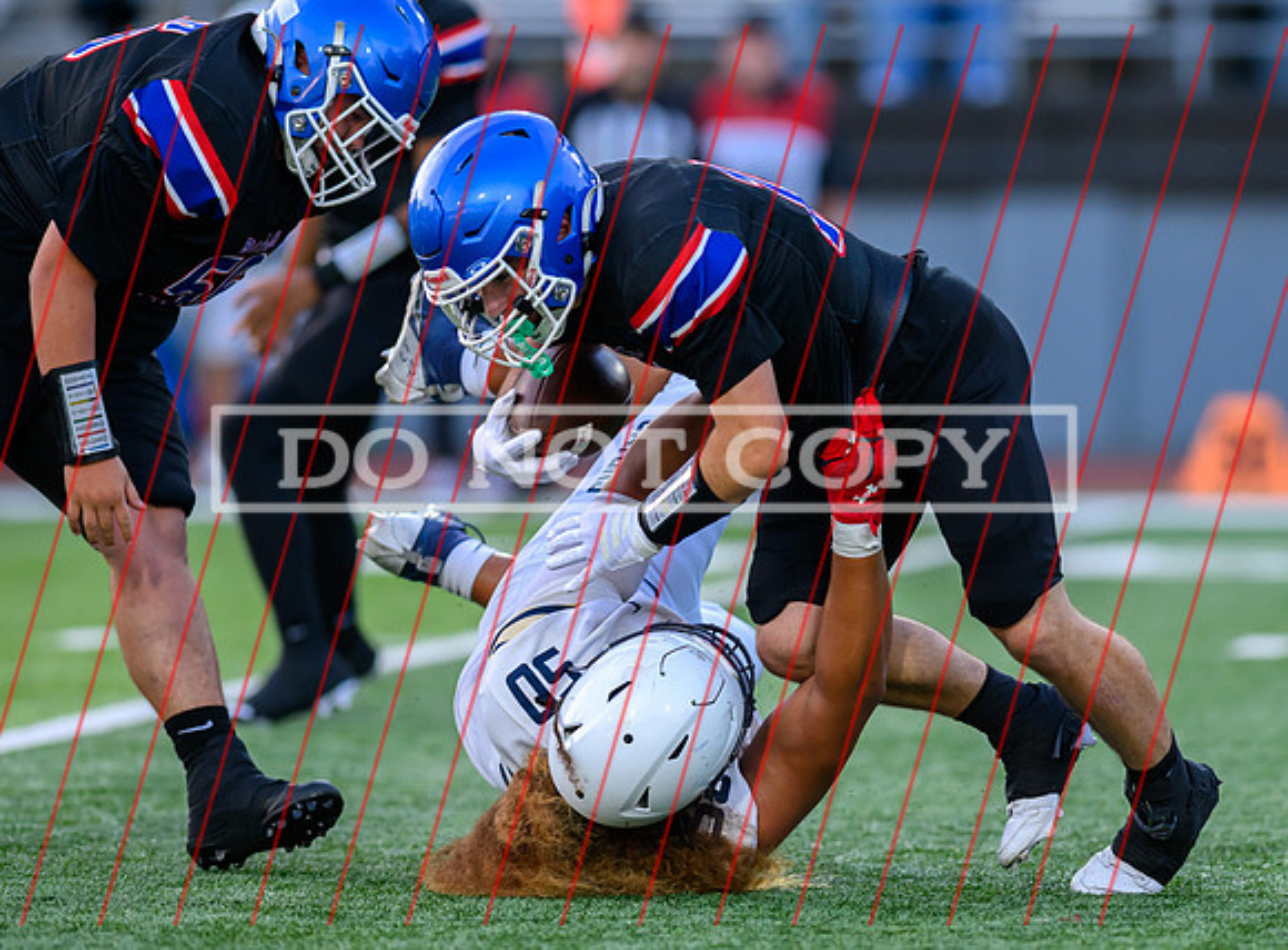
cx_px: 761
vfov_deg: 3.6
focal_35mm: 407
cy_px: 521
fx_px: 15044
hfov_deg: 4.9
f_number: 2.8
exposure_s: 1/1250
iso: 1250
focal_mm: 300
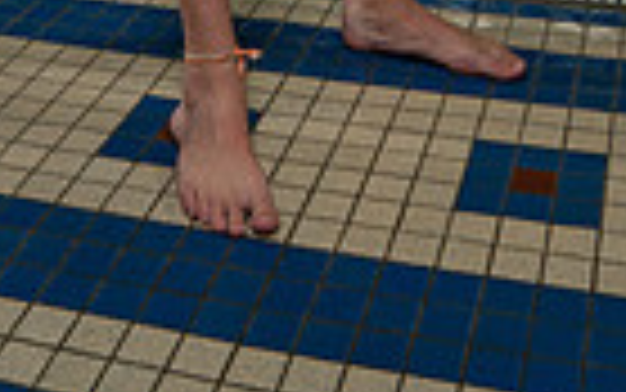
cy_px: -581
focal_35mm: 79
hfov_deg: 26.1
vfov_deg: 12.5
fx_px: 1348
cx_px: 306
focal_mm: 24
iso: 640
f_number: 4.5
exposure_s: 1/250
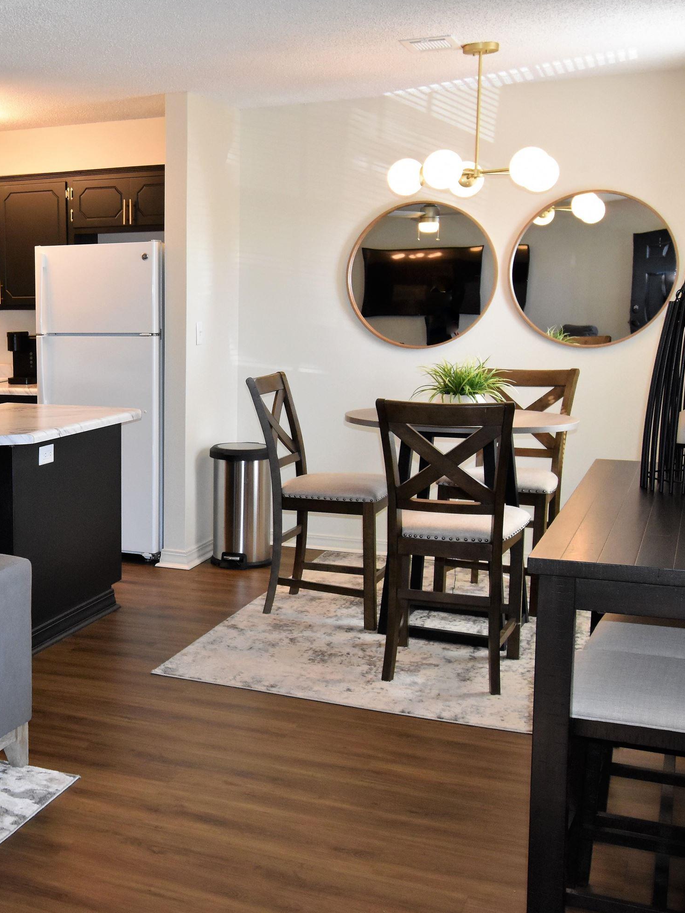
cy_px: 462
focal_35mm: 45
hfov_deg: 30.4
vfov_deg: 42.1
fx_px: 1187
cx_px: 35
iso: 1600
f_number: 5.6
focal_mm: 20
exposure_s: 1/200
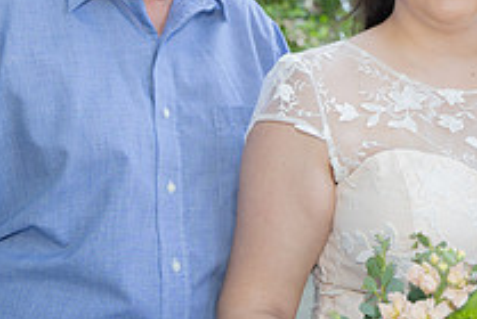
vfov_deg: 18.1
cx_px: 436
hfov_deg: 27.0
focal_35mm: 72
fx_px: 955
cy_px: -60
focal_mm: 26
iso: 640
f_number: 3.2
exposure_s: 1/250
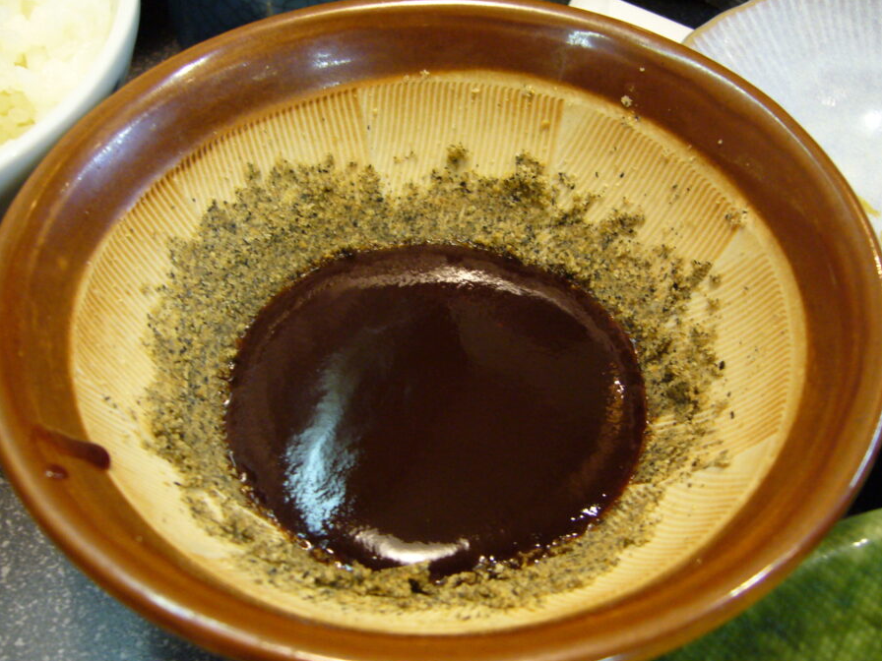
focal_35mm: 40
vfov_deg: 36.0
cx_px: 440
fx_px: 1019
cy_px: 337
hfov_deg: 46.8
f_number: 2.8
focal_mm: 5.8
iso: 200
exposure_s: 1/8
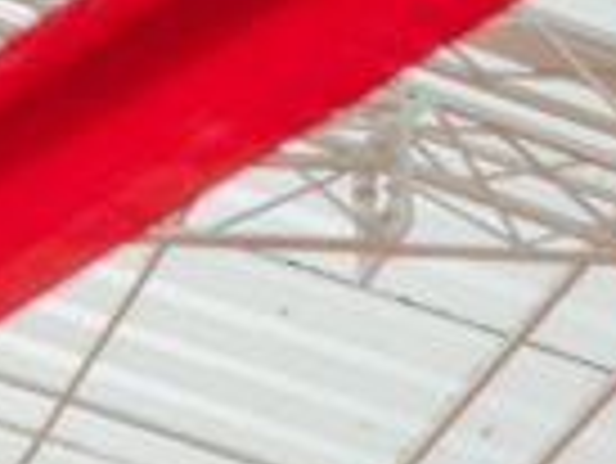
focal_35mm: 201
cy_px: 1385
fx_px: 3580
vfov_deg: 6.7
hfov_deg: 8.9
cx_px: -827
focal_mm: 28
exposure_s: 1/320
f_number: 2
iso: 320
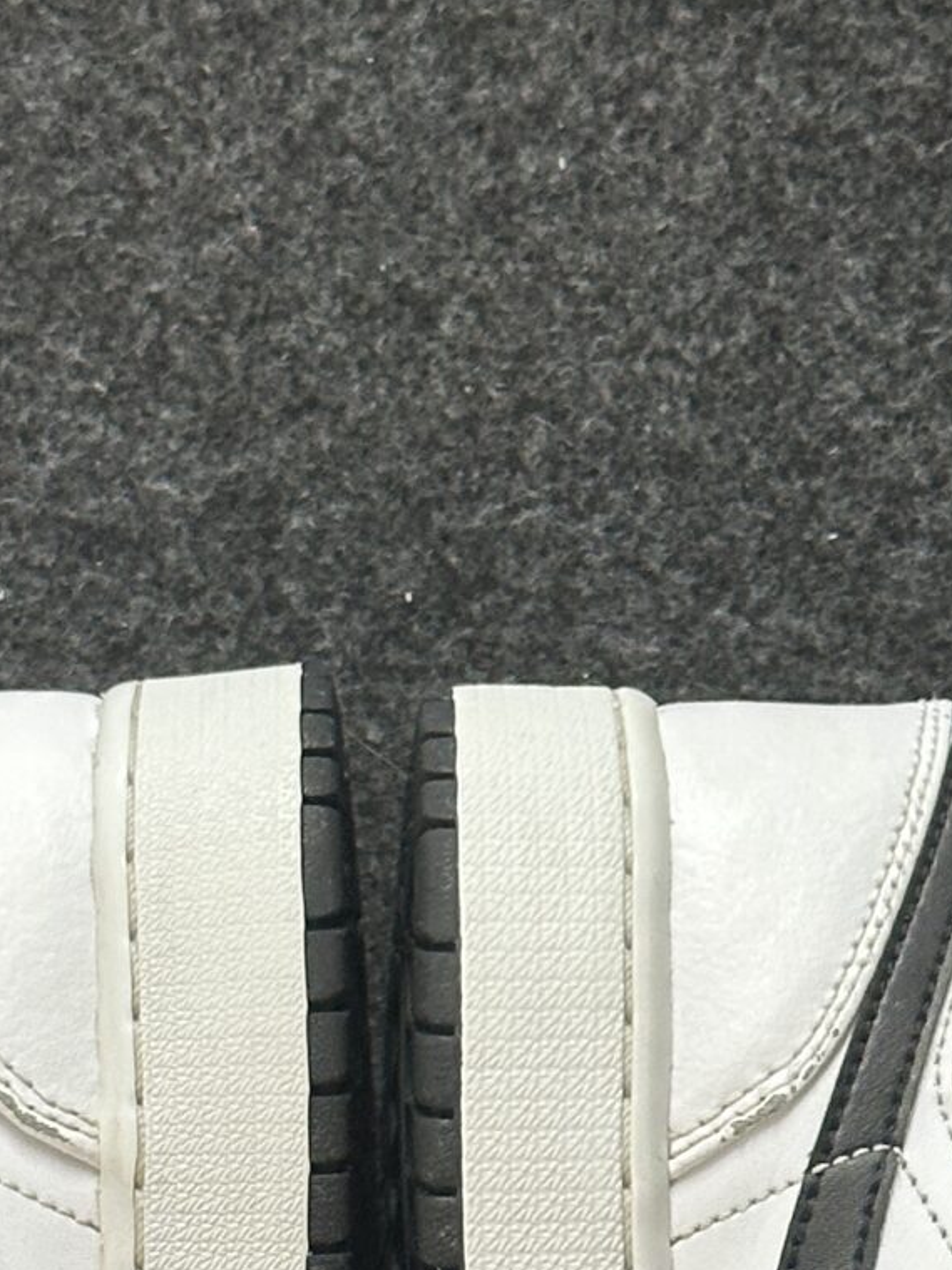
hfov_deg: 9.2
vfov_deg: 11.9
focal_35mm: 162
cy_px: 1653
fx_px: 5942
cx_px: 385
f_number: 1.78
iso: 200
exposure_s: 1/36
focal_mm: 6.86
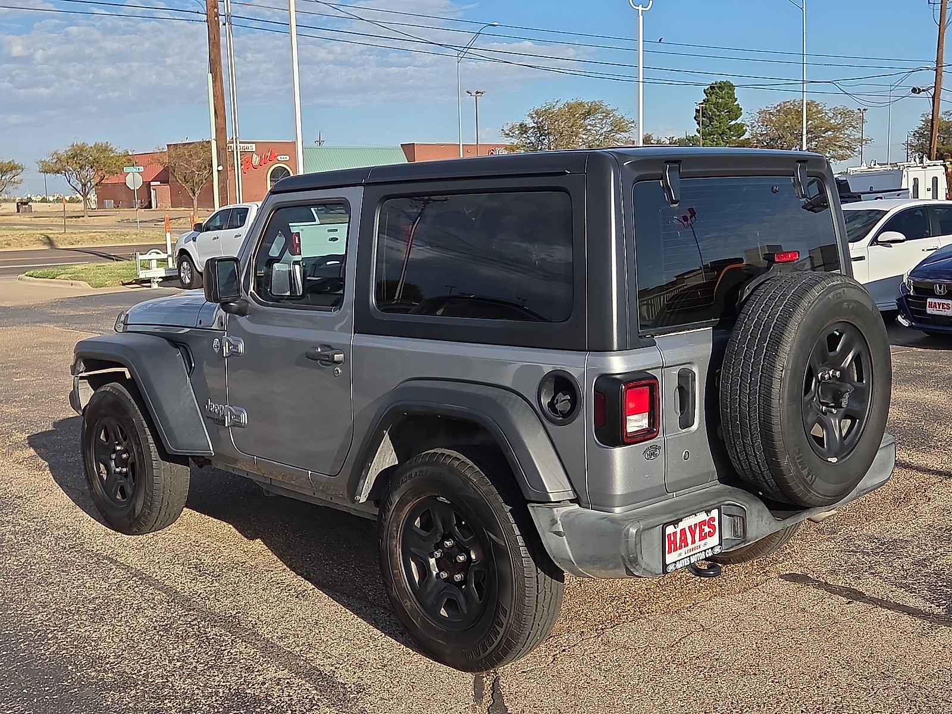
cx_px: 476
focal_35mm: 40
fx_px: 1100
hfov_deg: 46.8
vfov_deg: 36.0
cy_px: 357
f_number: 1.8
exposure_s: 1/1667
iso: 25
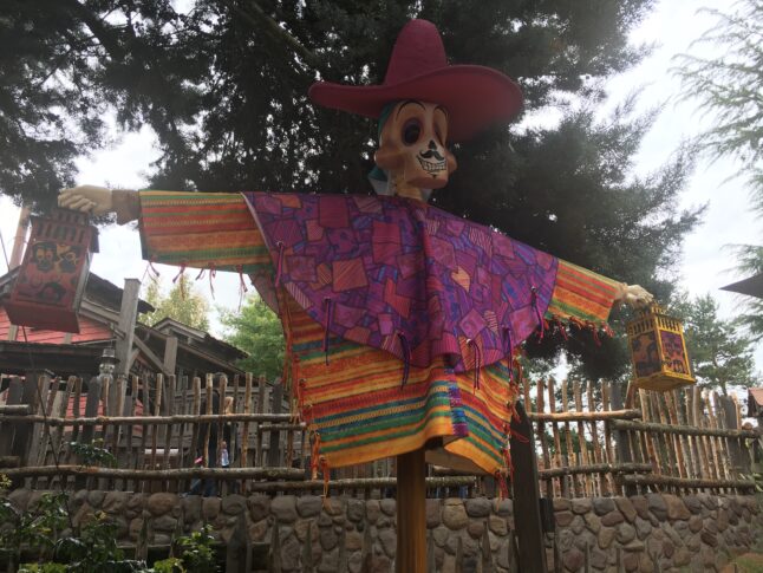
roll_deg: +2.0
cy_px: 286
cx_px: 382
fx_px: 639
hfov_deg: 61.6
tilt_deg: +24.1
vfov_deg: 48.3
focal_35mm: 29
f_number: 2.2
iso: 25
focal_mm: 4.15
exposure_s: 1/164
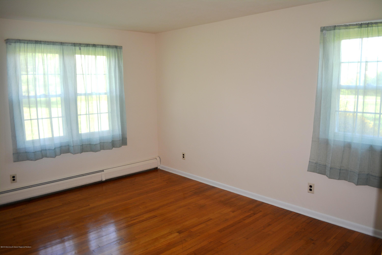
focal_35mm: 27
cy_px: 128
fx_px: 286
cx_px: 191
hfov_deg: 67.4
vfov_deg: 47.9
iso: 280
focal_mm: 18
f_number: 3.5
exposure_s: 1/125
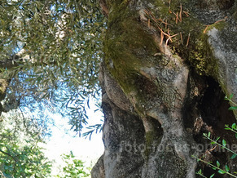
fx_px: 719
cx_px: 328
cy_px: 218
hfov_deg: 17.3
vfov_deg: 13.7
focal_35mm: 105
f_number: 2.8
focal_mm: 11.51
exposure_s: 1/50
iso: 100
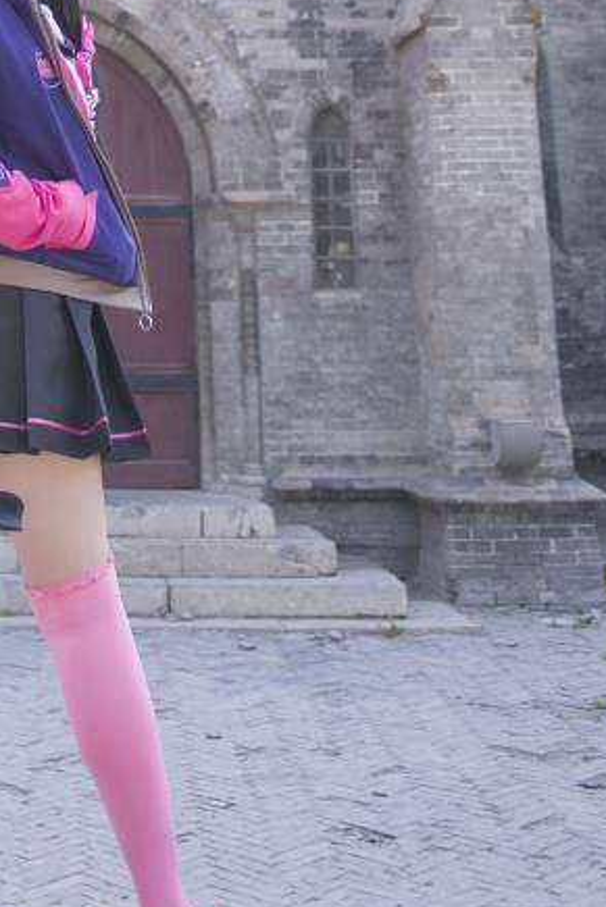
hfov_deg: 20.0
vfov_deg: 26.6
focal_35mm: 66
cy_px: -216
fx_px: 1665
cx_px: -2
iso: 100
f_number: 2.8
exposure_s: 1/250
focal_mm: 24
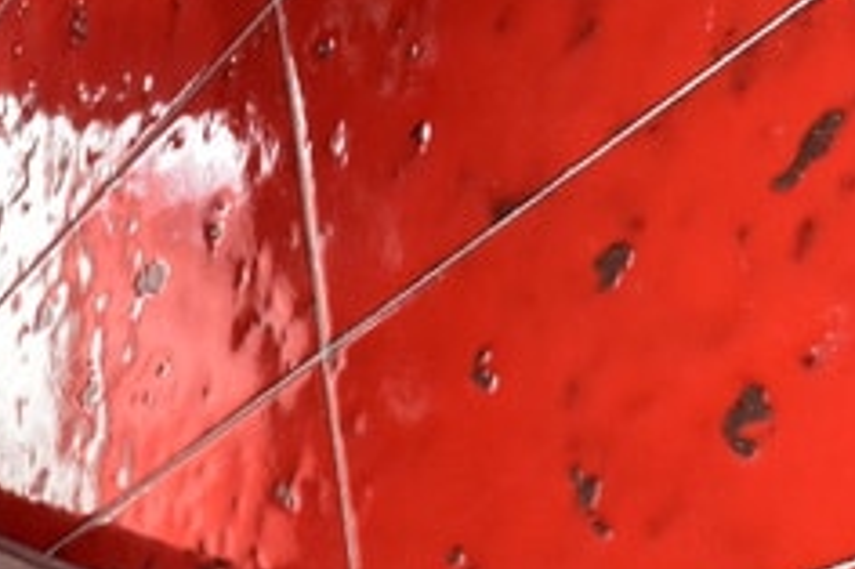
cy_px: 902
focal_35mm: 61
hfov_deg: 20.9
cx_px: -725
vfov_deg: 19.0
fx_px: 1448
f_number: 4.5
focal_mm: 8
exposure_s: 1/60
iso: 1600
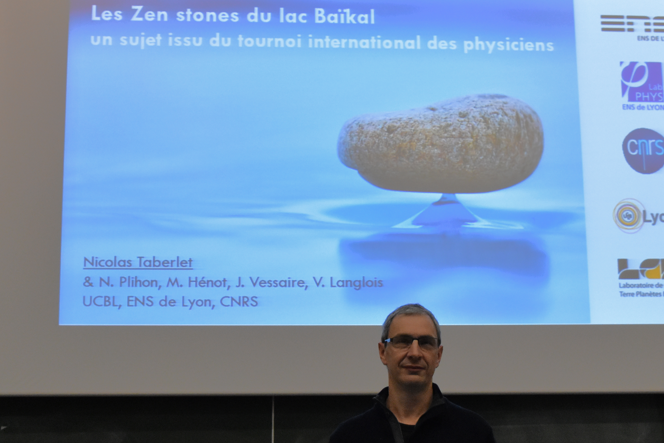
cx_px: 357
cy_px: 230
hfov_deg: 45.4
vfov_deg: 31.2
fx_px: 793
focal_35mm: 43
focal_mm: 22
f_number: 7.1
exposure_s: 1/60
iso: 1600
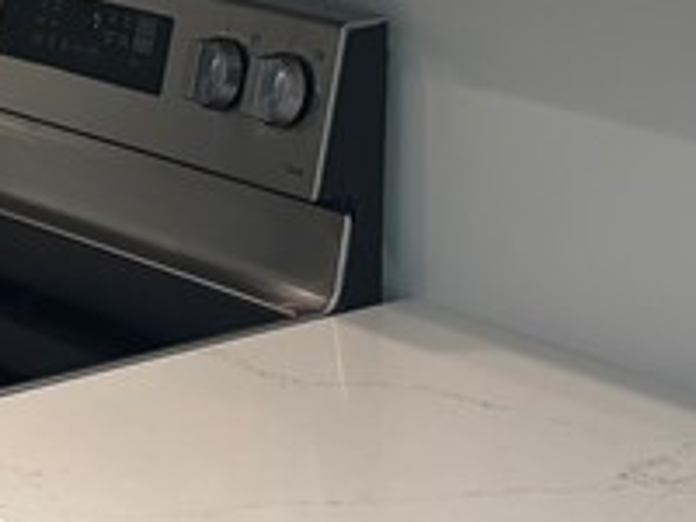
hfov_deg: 14.8
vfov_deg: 10.6
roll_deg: -1.4
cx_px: 153
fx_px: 2674
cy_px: -362
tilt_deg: -2.8
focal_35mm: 133
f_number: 1.6
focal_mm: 5.96
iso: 80
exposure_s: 1/120
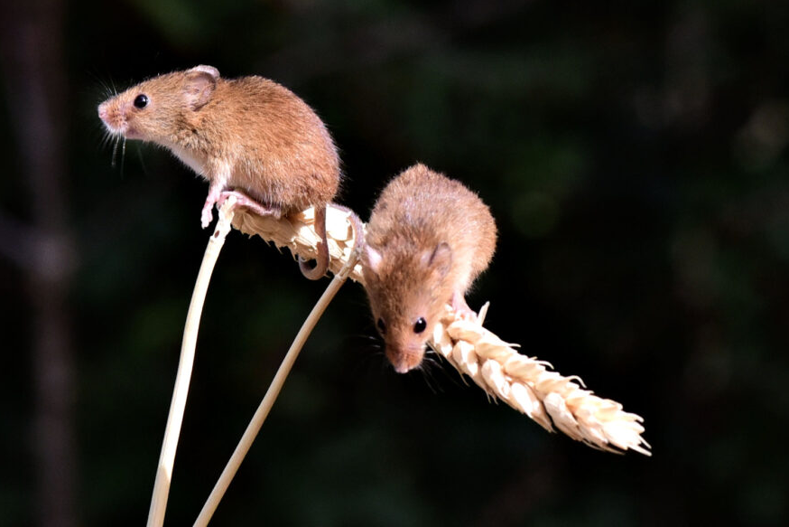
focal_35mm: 123
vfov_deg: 11.1
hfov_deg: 16.6
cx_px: 358
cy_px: 257
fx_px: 2696
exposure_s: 1/640
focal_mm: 105
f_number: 11
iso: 2000
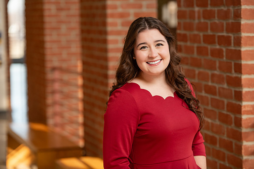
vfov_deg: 11.2
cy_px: 84
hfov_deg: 16.8
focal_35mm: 122
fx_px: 861
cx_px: 127
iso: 320
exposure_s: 1/250
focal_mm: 122
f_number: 3.2
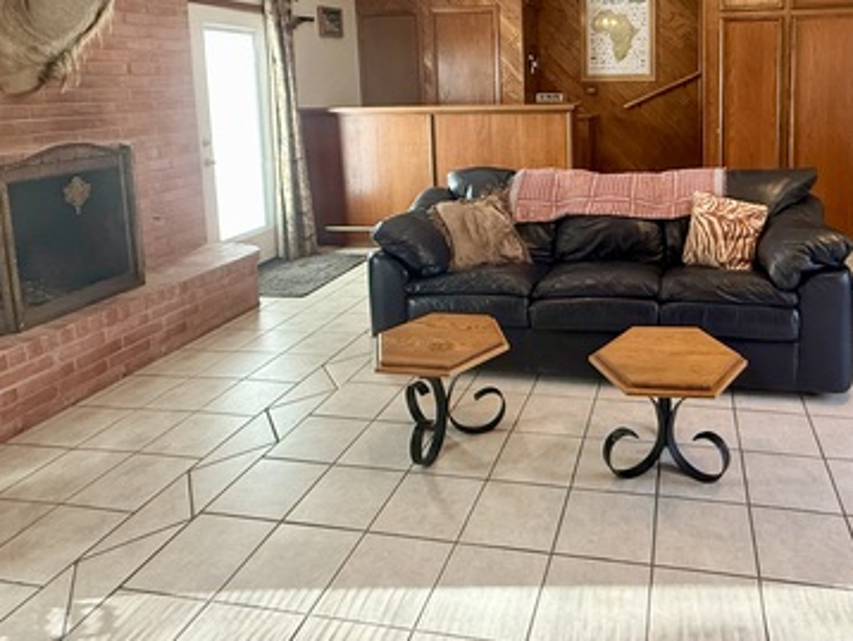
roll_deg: +0.7
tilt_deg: -5.4
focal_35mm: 25
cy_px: 145
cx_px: 581
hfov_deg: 67.1
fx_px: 616
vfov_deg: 52.1
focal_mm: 2.22
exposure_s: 1/60
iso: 400
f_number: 2.2
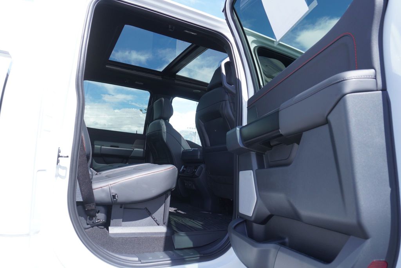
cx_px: 200
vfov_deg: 53.2
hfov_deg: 73.7
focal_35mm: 24
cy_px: 134
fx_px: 267
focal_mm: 16
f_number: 5.6
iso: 100
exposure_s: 1/125
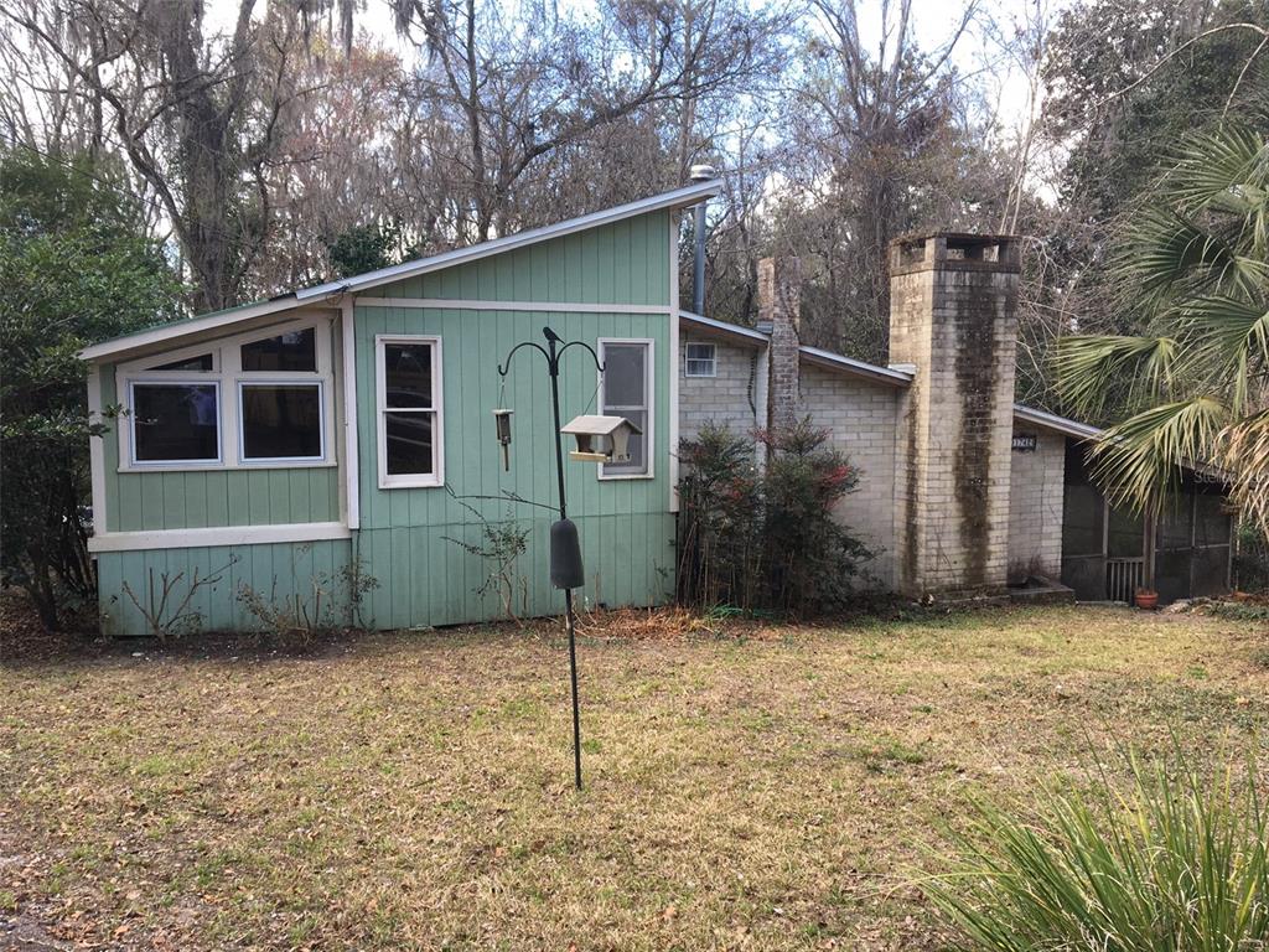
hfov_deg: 61.7
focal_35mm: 29
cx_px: 634
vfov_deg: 48.2
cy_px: 476
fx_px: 1063
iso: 25
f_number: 2.2
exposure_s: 1/209
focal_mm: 4.15
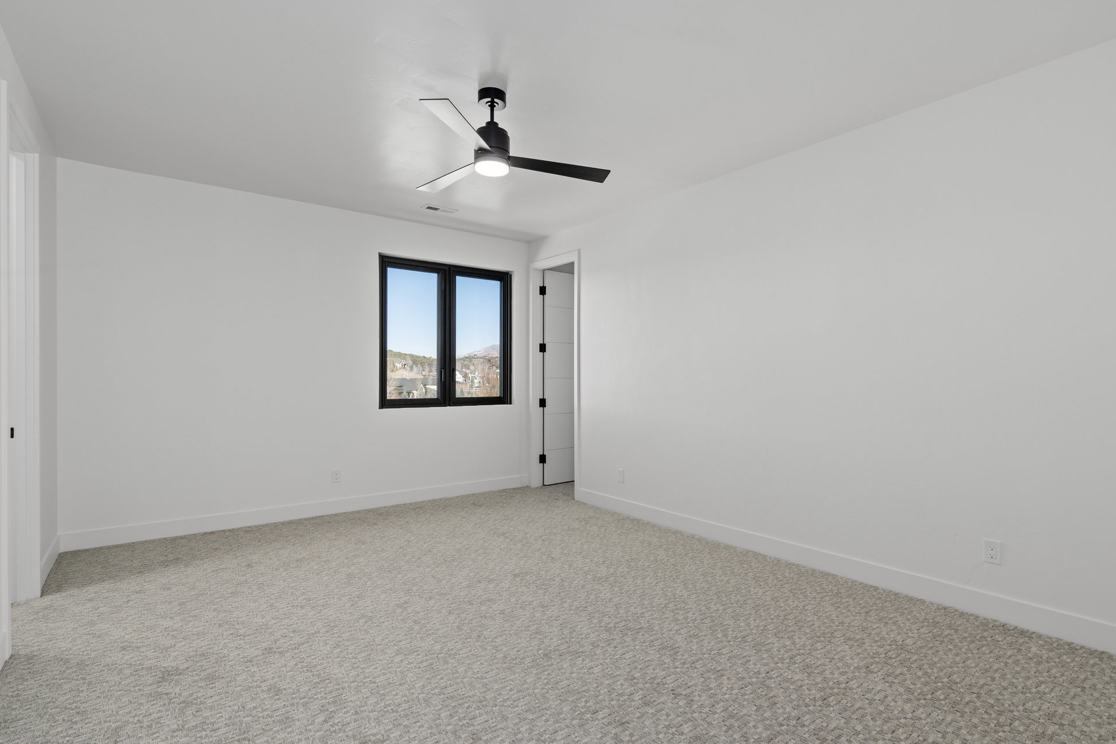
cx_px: 586
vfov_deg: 70.4
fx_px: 527
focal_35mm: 17
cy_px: 394
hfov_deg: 93.2
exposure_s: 1/13
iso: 320
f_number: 9
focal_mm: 16
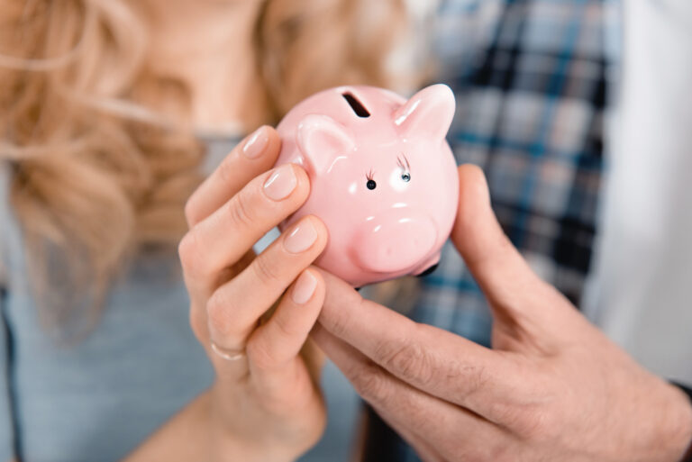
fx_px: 1000
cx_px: 346
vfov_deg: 26.0
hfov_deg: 38.2
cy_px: 231
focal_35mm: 52
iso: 400
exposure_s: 1/200
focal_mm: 52
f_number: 4.5
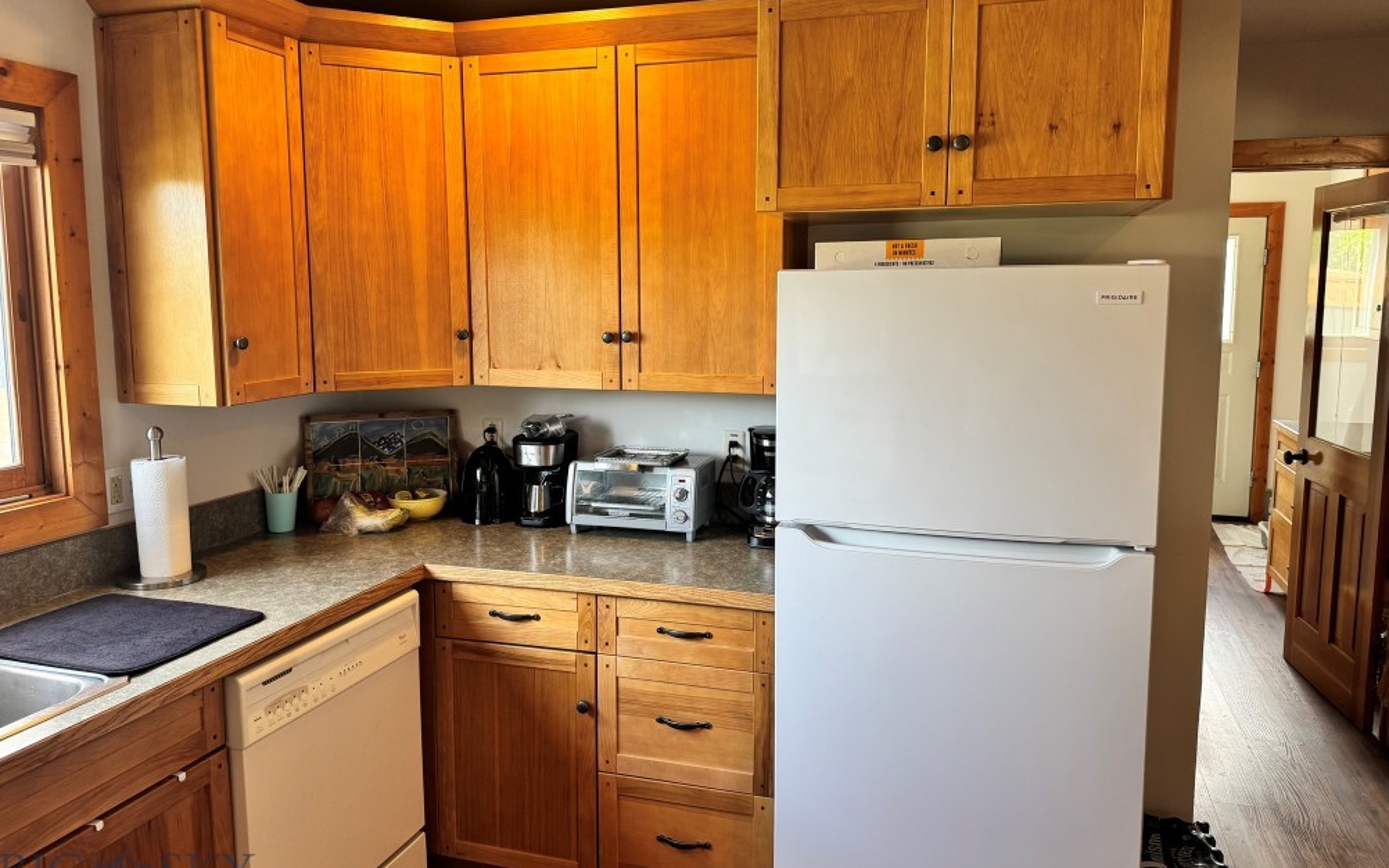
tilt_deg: -7.4
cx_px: 694
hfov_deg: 70.4
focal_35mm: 26
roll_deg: -0.9
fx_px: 984
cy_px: 399
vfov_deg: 47.5
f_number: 1.78
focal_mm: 6.76
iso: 125
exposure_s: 1/60
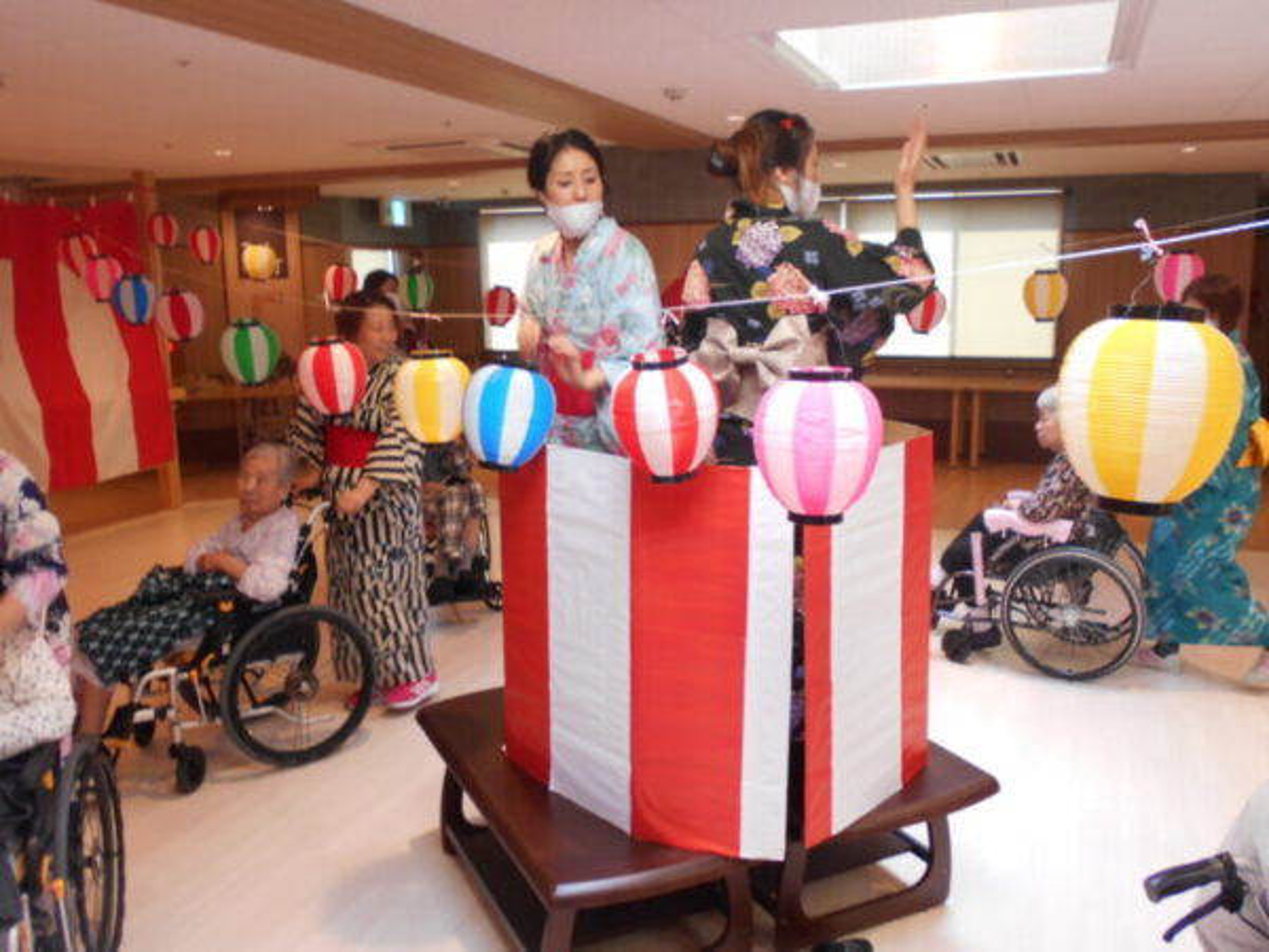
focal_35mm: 30
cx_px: 634
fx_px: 1100
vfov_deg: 46.8
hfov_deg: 60.0
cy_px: 476
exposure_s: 1/30
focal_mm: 5.1
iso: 160
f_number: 3.4
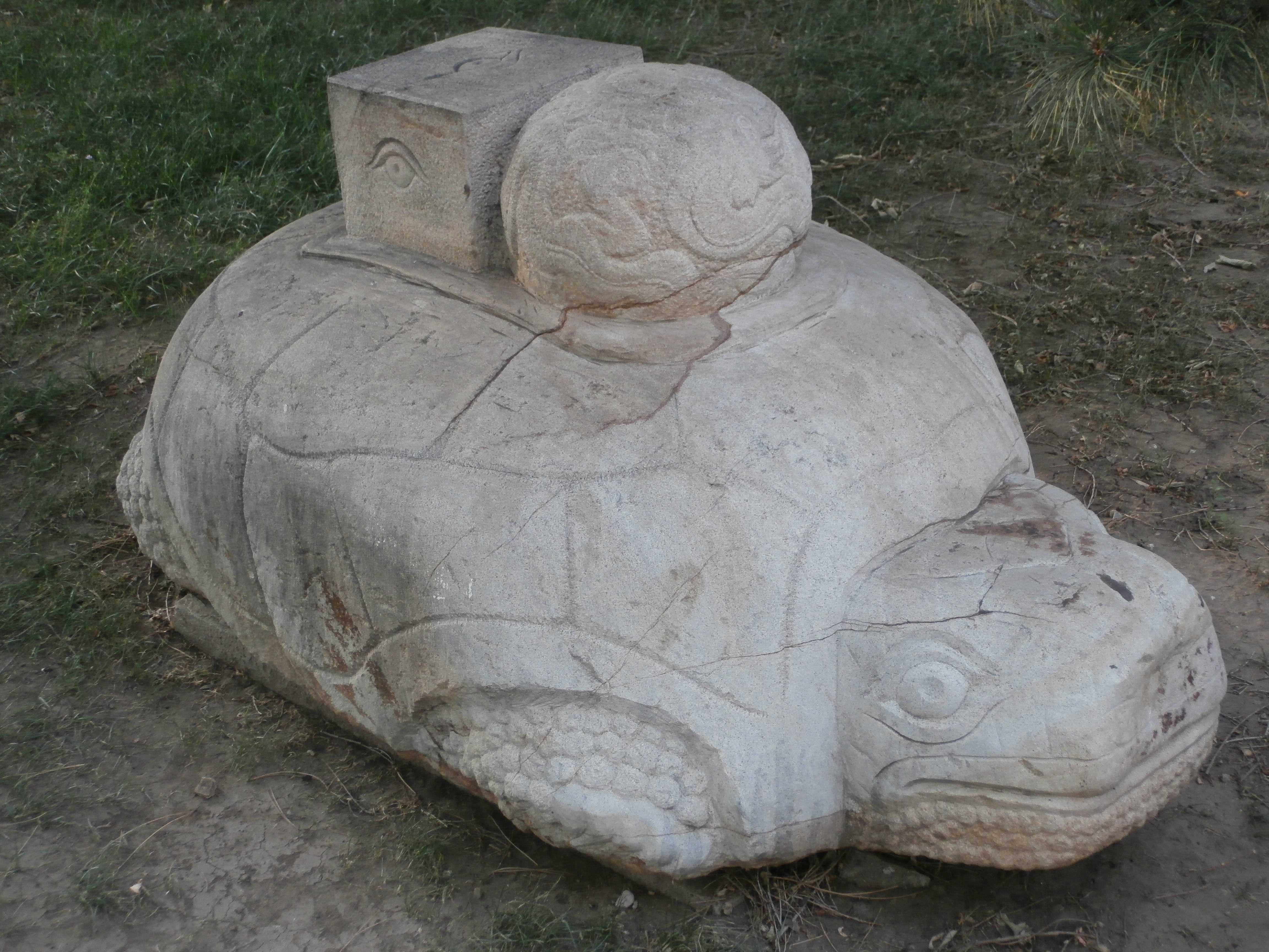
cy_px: 476
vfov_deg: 25.7
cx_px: 634
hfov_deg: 33.8
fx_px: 2090
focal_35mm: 57
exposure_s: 1/40
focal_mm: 10.11
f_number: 4.5
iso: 200
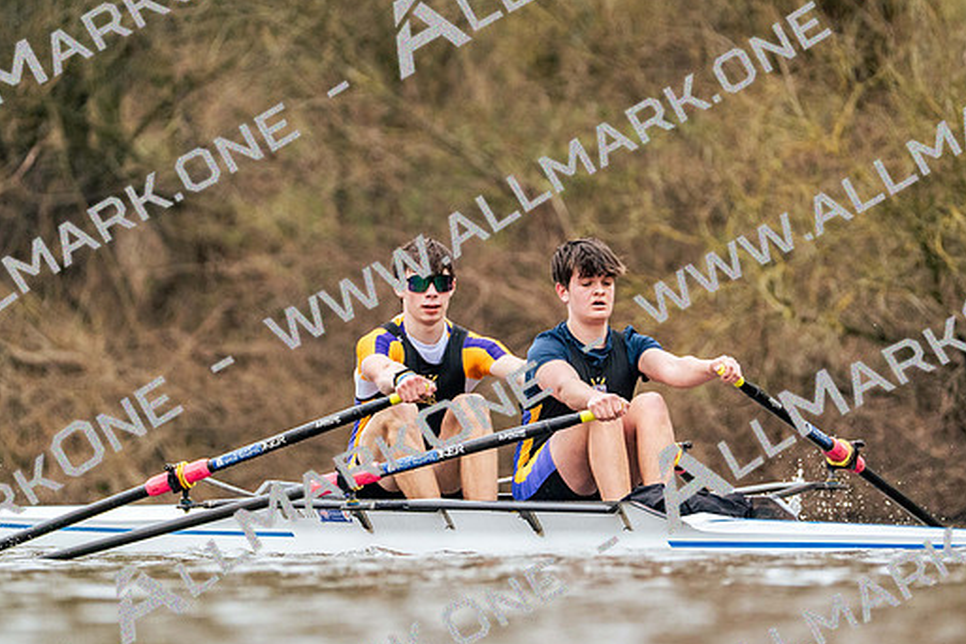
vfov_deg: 2.5
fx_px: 14838
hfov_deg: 3.7
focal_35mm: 553
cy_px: 355
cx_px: 497
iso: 5000
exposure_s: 1/2000
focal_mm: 489
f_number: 6.3
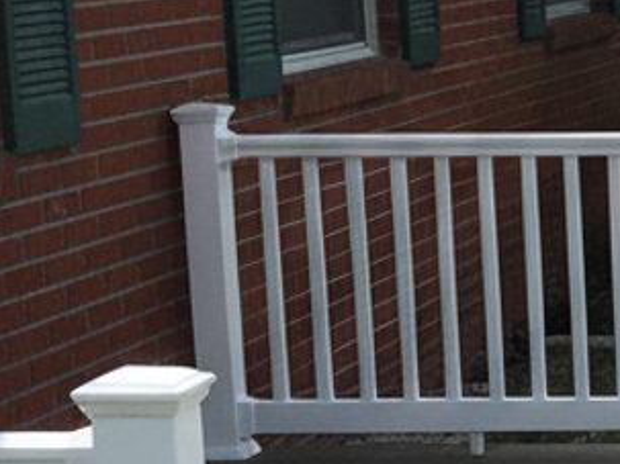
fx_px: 1701
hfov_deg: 16.4
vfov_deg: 15.4
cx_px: 1193
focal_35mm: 95
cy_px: 423
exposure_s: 1/862
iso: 698
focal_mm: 6.8
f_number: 1.68
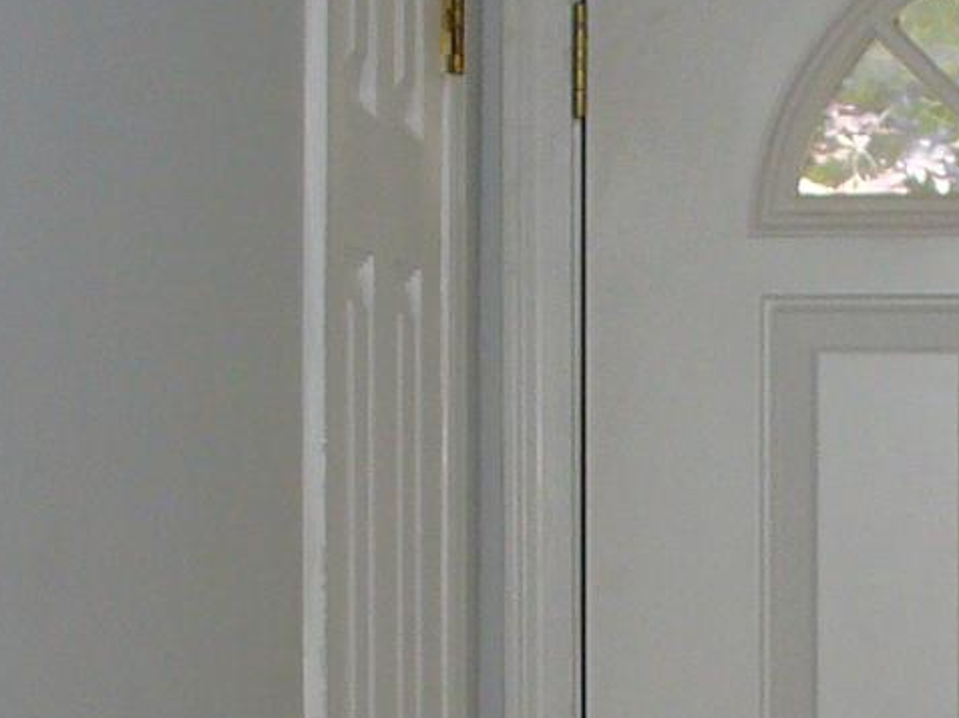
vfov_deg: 9.2
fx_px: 4402
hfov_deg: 12.2
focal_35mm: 159
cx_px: 1084
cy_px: 843
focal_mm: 6.1
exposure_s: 1/30
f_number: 2.8
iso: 100
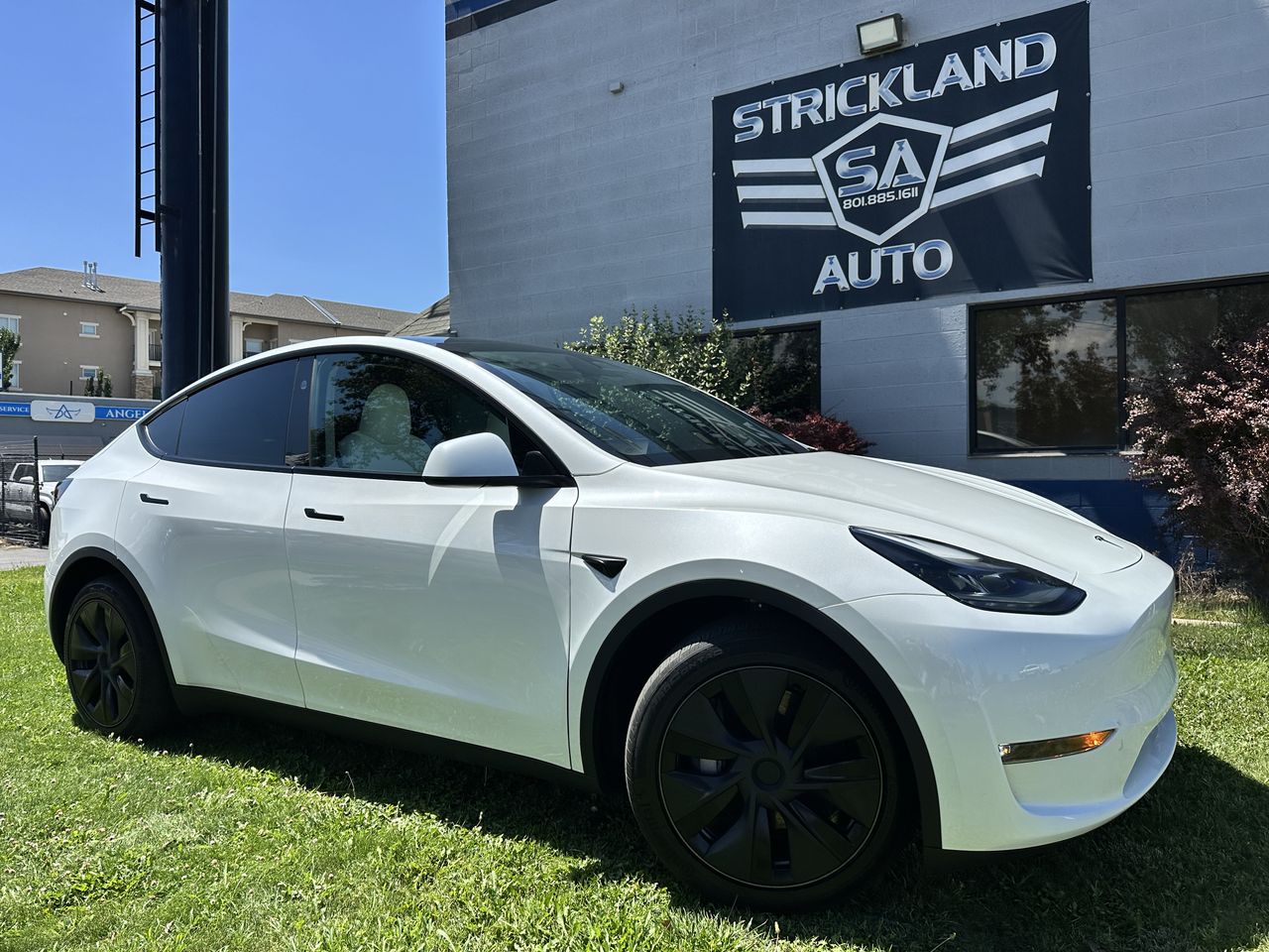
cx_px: 634
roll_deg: +0.5
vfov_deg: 56.8
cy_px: 476
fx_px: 880
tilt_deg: +0.9
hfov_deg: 71.6
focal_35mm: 24
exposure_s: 1/7042
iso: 80
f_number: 1.78
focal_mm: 6.86
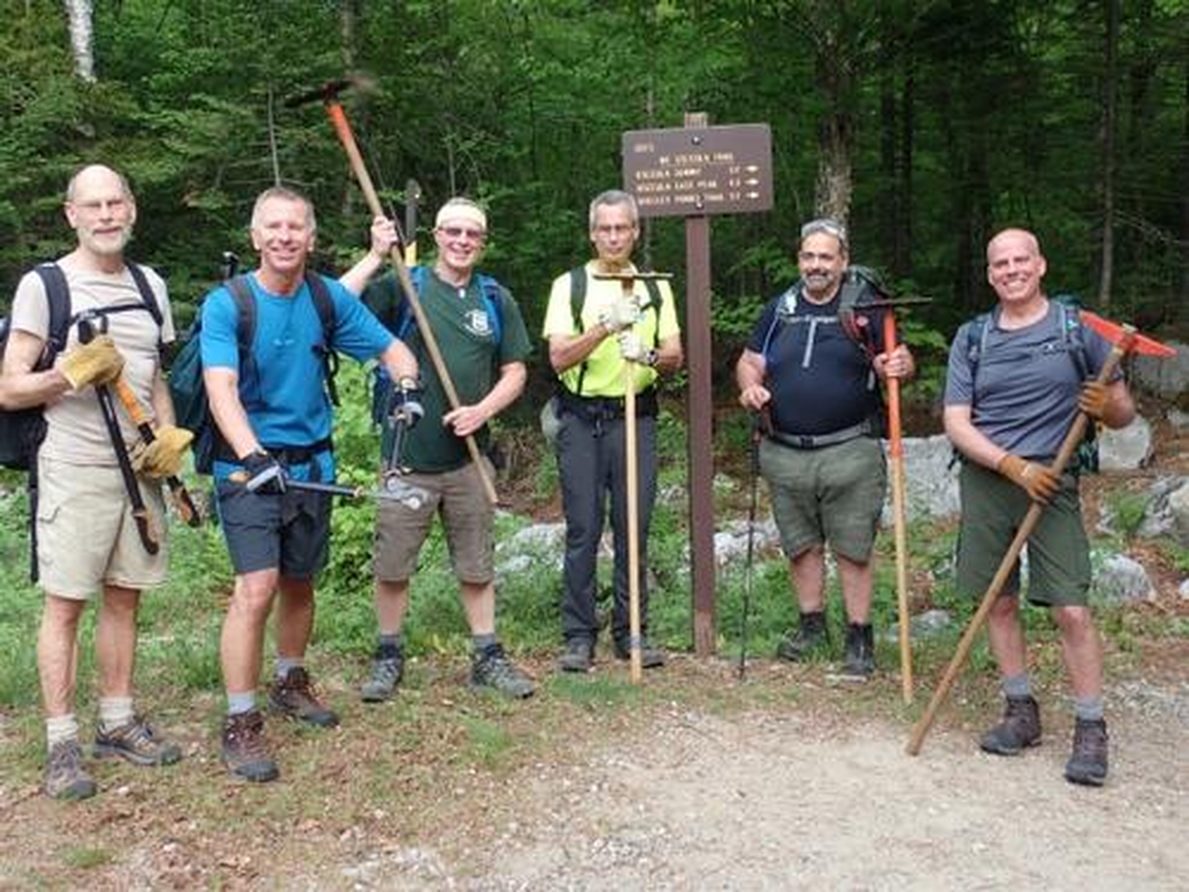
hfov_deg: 46.8
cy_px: 446
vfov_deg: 36.0
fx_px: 1374
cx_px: 594
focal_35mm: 40
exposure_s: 1/100
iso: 100
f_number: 4
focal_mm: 7.34
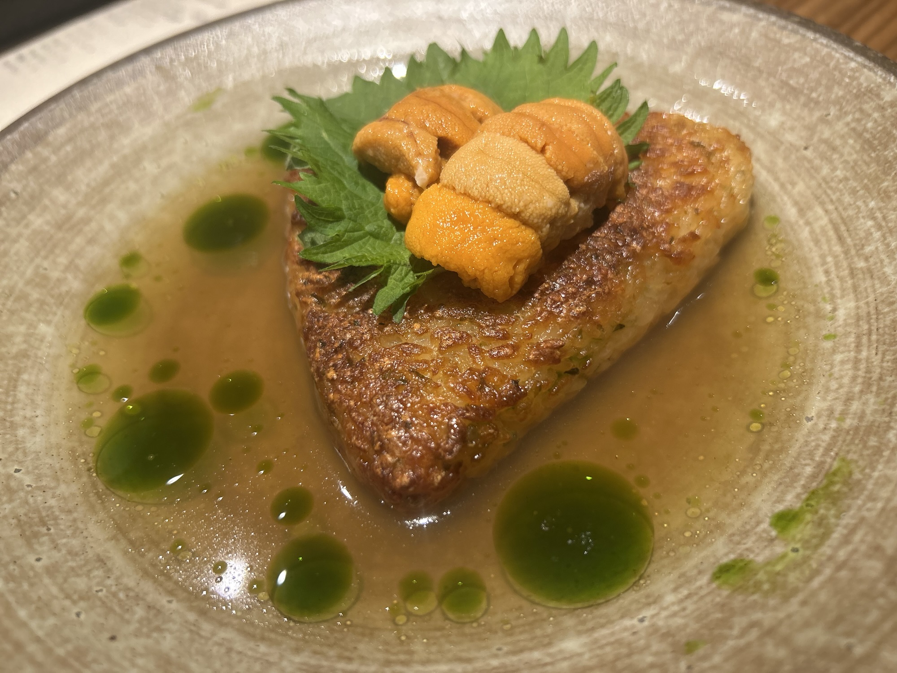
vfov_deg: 53.1
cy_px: 336
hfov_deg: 67.3
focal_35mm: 26
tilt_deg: -47.4
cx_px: 448
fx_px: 674
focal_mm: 5.7
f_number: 1.5
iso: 125
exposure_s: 1/50
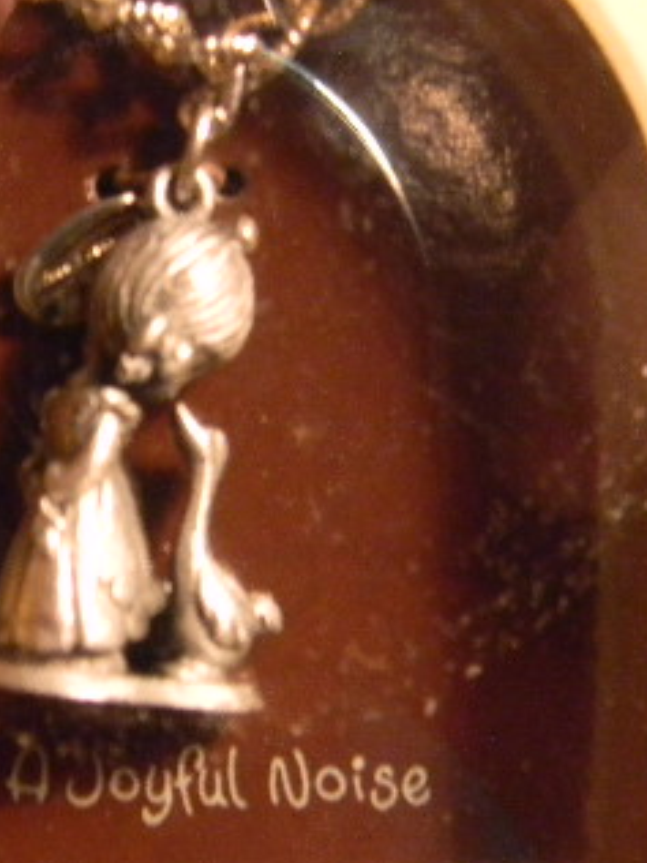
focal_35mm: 73
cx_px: 197
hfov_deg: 20.1
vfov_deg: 26.7
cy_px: 423
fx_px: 1819
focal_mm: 6.4
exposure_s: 1/21
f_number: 3.7
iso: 400
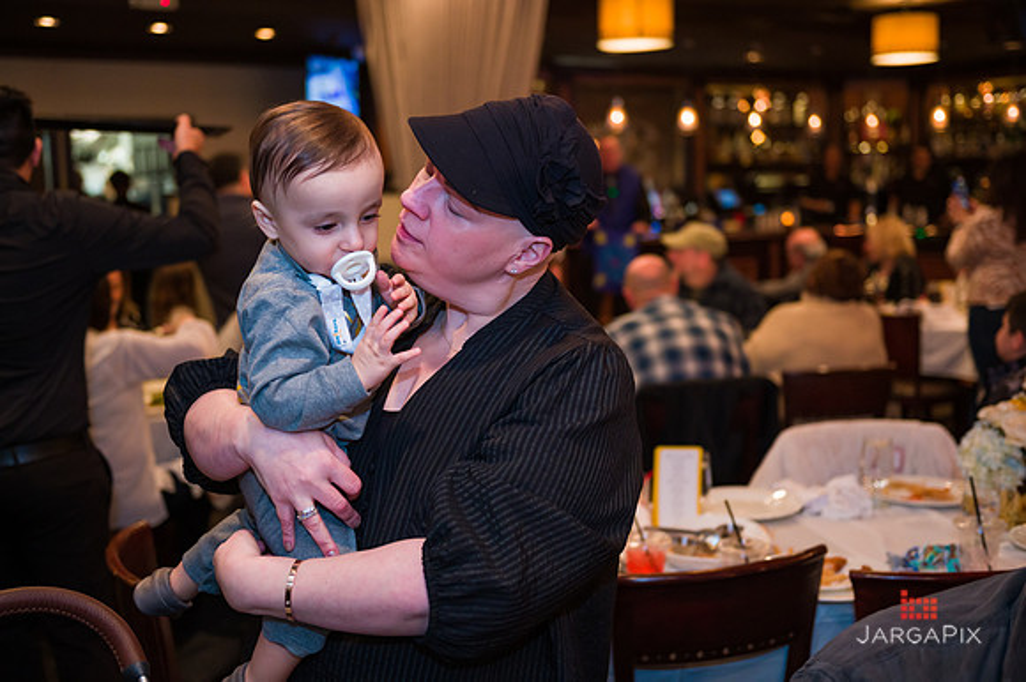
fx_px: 1196
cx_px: 513
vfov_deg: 31.9
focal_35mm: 42
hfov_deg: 46.4
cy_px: 341
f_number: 3.2
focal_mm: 42
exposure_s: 1/160
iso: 1600
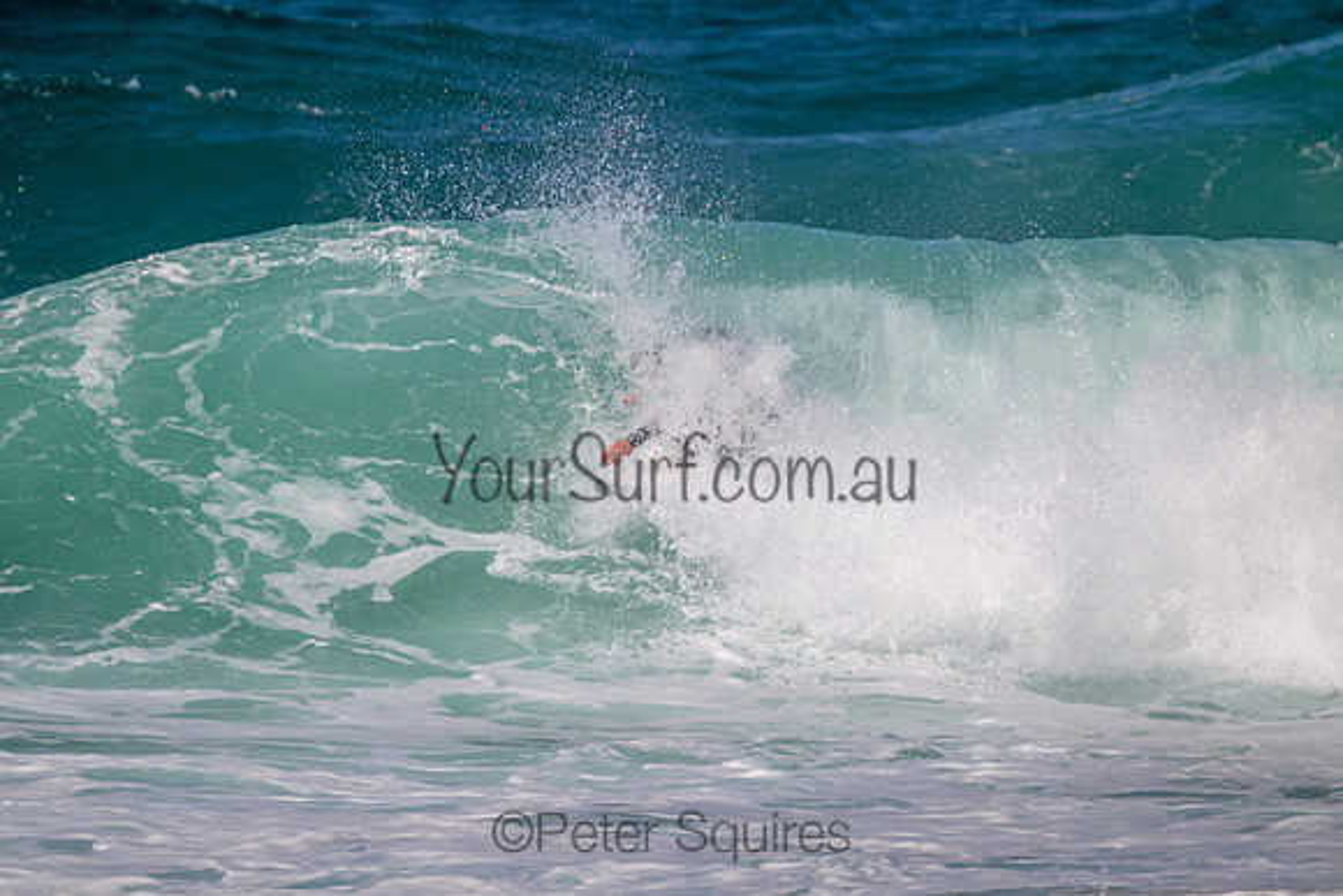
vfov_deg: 1.7
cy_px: 448
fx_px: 29850
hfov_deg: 2.6
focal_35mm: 800
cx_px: 672
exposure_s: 1/1600
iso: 450
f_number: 11
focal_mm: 800
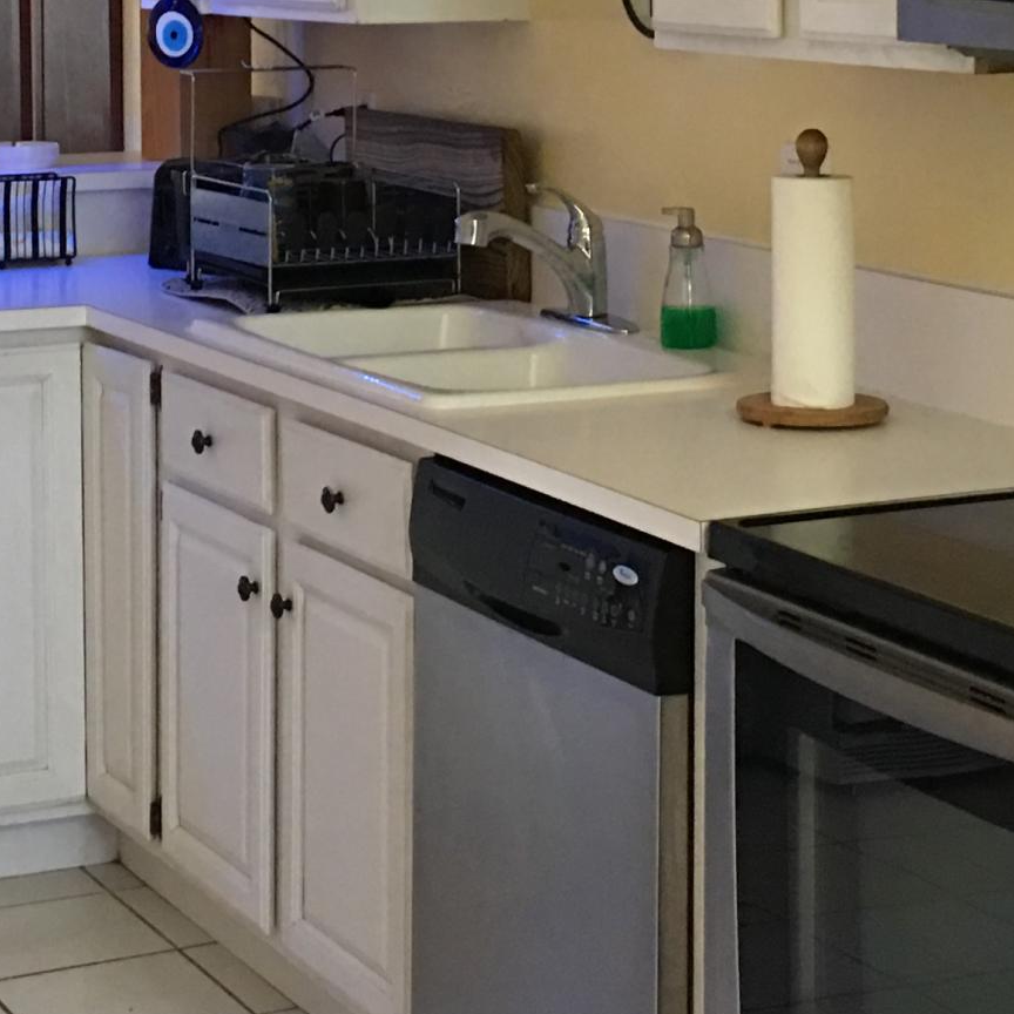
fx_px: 2950
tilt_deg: -0.9
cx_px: 532
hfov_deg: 19.5
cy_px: 23
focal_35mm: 89
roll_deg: -0.2
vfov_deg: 19.0
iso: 100
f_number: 2.2
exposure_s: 1/15
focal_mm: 4.15
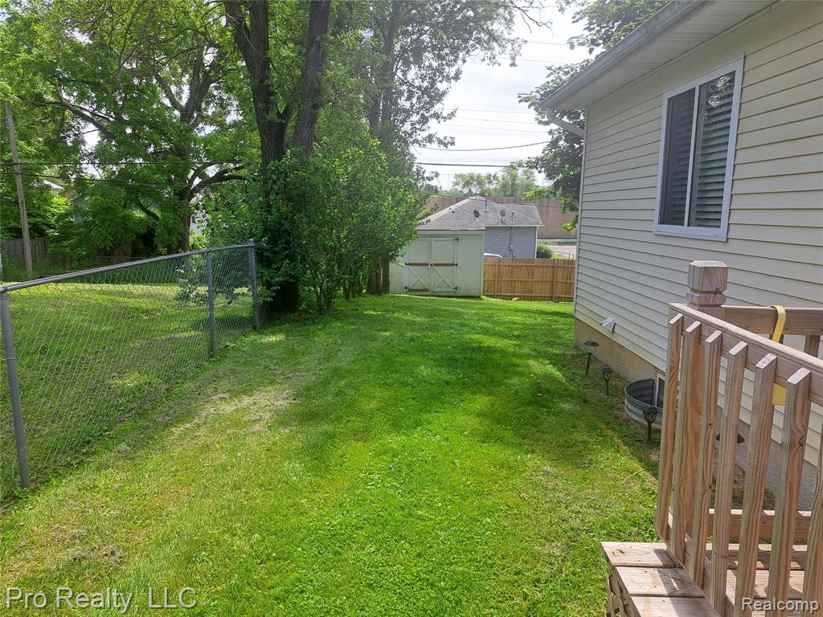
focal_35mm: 24
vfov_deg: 56.8
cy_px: 308
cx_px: 412
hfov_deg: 71.6
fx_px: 571
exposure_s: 1/892
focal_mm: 5.23
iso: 50
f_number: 1.8
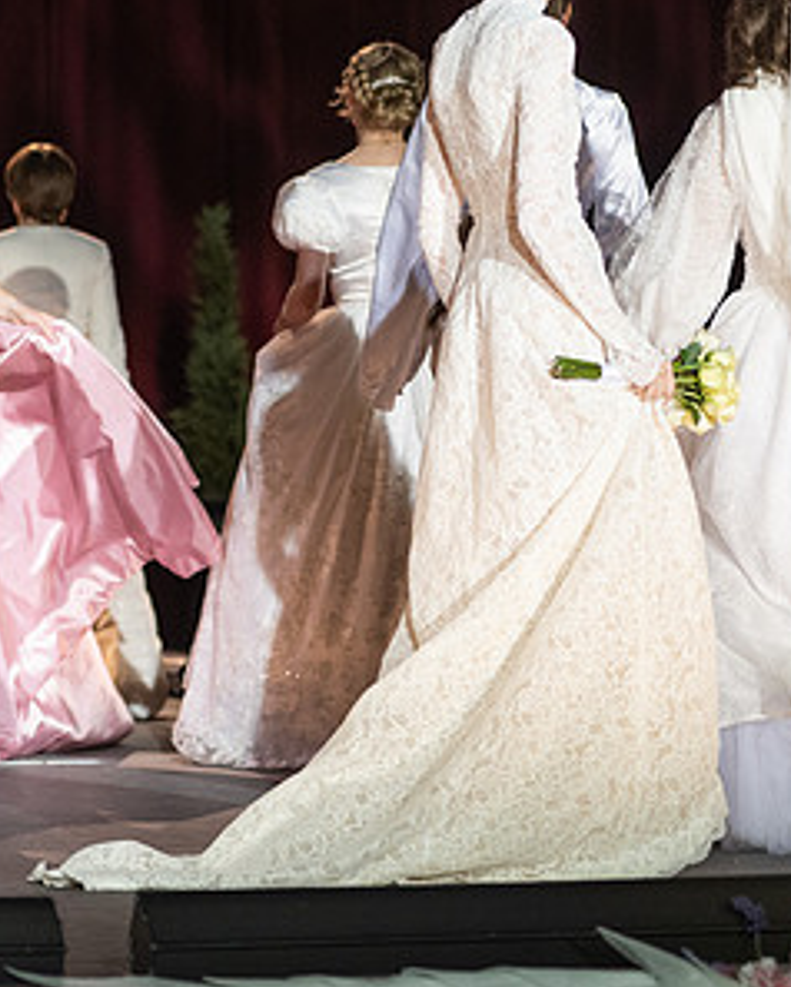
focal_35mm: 180
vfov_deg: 10.7
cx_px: 145
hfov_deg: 8.6
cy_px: 231
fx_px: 5262
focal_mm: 70
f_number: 2.8
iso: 500
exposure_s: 1/1000
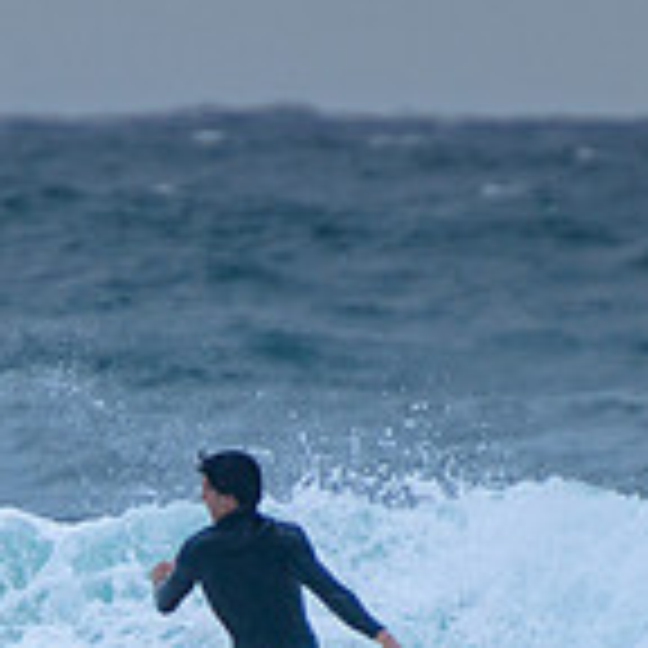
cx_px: -1
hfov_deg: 0.9
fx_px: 39816
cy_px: 851
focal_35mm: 1880
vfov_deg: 0.9
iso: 250
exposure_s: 1/2000
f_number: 5.6
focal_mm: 400
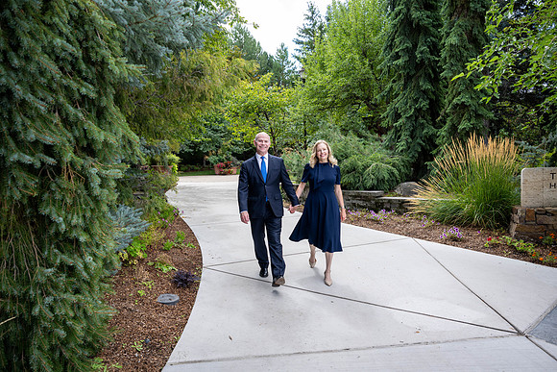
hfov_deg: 73.7
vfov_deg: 53.2
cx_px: 278
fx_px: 371
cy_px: 186
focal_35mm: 24
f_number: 4
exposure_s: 1/400
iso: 200
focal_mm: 24
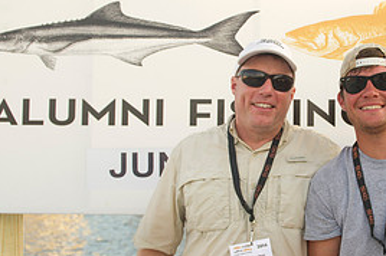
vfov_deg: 25.9
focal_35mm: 52
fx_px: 557
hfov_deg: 36.9
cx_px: 310
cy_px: 127
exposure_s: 1/200
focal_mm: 24
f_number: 3.5
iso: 125
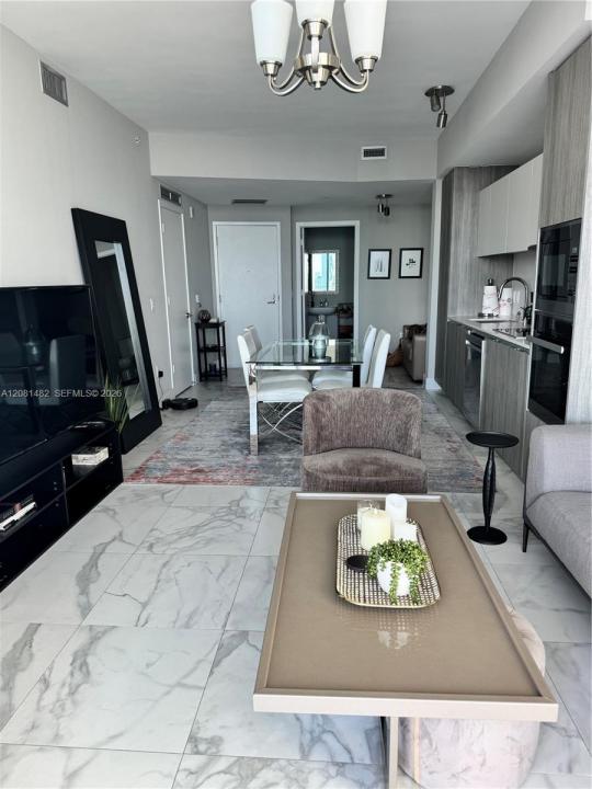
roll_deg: +1.8
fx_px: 547
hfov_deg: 56.8
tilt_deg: -11.8
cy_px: 394
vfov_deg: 71.6
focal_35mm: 24
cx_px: 296
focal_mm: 6.76
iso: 80
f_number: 1.78
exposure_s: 1/121
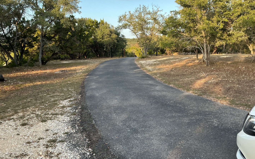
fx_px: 215
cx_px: 127
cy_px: 82
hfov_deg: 61.2
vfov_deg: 40.6
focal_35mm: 31
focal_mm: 3
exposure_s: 1/203
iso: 20
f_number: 1.8
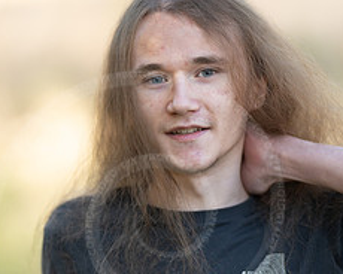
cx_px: 182
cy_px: 252
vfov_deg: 6.6
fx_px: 2365
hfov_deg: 8.3
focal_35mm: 233
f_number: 1.2
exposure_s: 1/500
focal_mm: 85
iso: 80
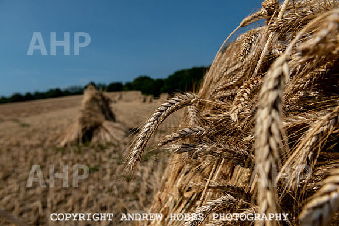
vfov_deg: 53.2
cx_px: 170
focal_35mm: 24
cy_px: 113
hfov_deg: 73.7
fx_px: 226
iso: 140
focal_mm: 24
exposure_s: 1/1600
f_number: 6.3
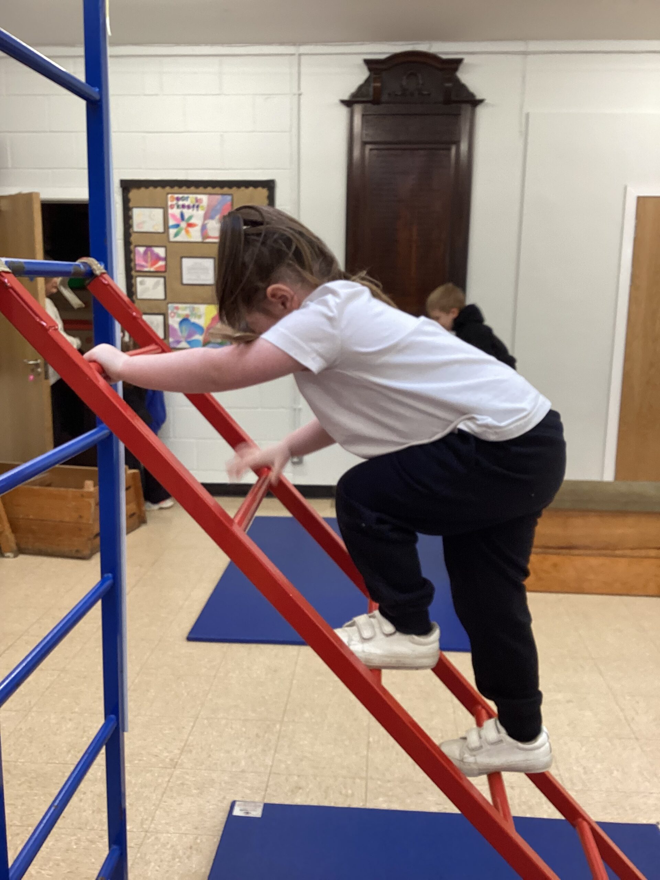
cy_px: 440
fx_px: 788
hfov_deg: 45.4
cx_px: 330
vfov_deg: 58.4
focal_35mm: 31
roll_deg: +0.0
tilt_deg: -12.9
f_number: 2.4
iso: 80
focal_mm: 3.3
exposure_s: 1/50
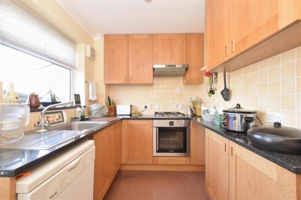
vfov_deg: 77.3
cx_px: 150
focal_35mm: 15
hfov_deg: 100.4
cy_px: 100
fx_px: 125
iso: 500
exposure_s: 1/15
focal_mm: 10
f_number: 10
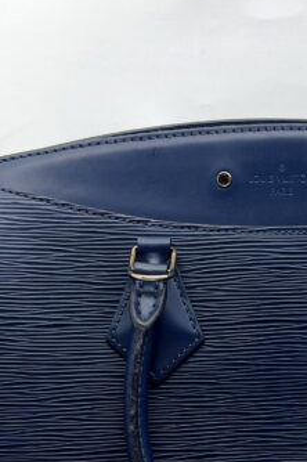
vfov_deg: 23.8
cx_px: 277
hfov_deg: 16.2
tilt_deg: -17.6
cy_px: 423
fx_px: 1064
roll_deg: +0.1
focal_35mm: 83
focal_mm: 5.7
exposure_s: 1/201
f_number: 1.5
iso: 40
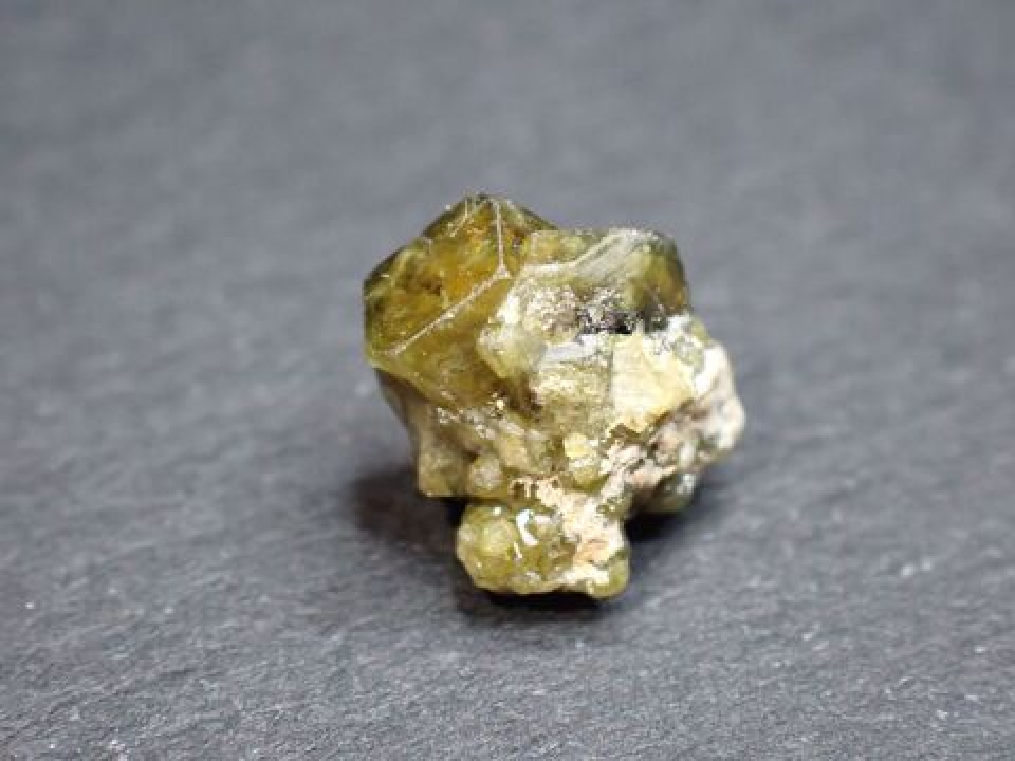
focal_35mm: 100
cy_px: 380
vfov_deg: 14.8
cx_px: 508
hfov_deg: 19.6
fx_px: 2932
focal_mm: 18
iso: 1000
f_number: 4.9
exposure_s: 1/100
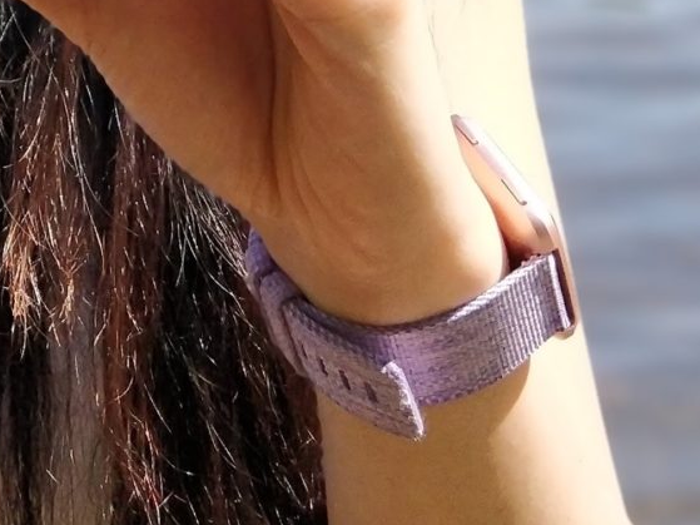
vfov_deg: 11.7
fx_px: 2224
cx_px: -214
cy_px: -596
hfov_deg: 16.8
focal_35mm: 110
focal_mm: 4.1
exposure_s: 1/1212
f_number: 1.7
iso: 320
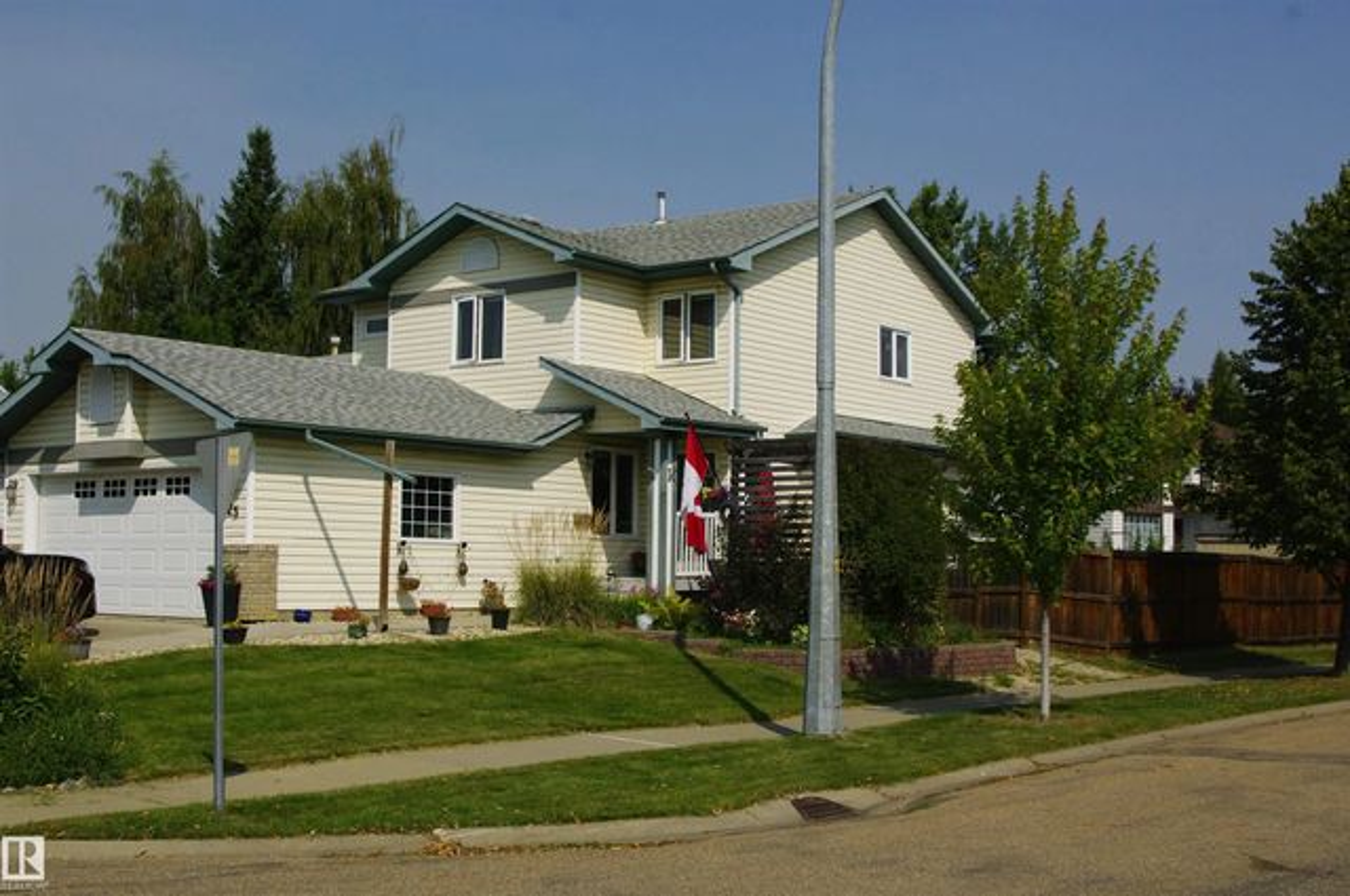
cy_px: 448
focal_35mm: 42
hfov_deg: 46.5
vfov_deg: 31.8
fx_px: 1573
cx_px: 675
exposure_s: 1/1000
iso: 400
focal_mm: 28
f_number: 9.5
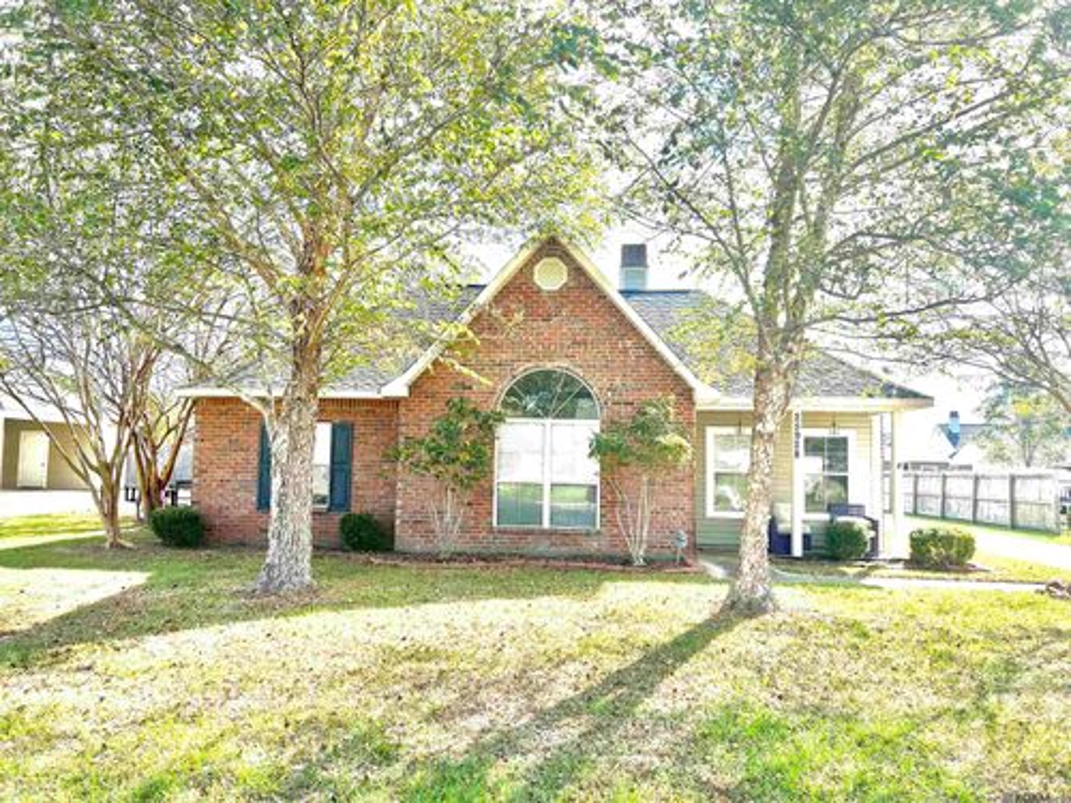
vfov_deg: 53.1
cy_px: 402
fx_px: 804
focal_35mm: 26
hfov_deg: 67.3
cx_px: 536
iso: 50
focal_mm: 5.7
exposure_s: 1/1511
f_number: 1.5
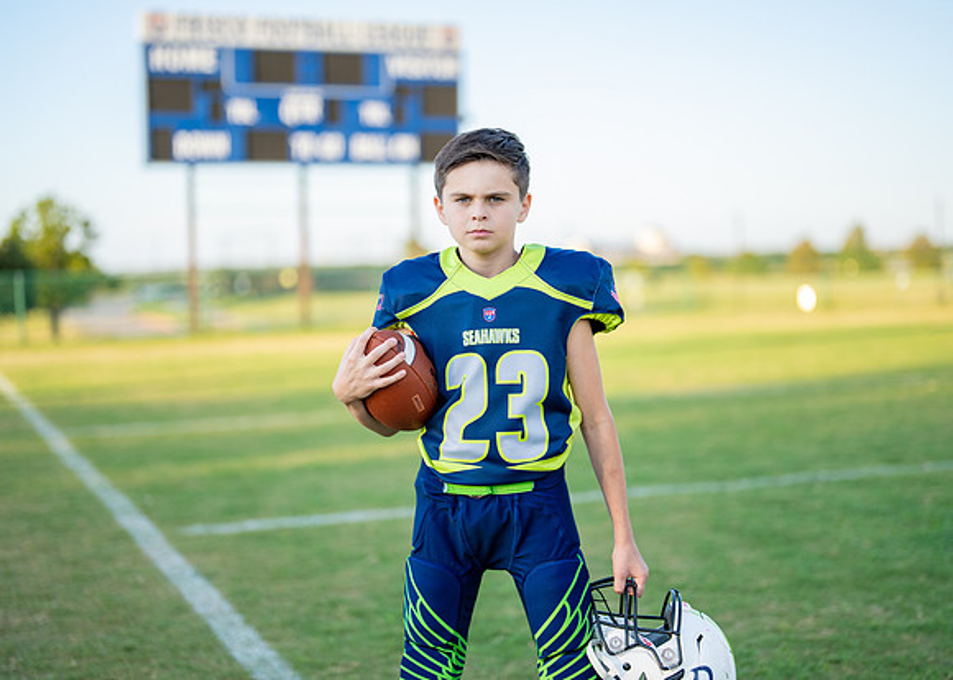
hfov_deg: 33.9
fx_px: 1562
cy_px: 326
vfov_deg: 24.6
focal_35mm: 58
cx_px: 499
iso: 160
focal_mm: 50
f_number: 1.2
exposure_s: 1/2000
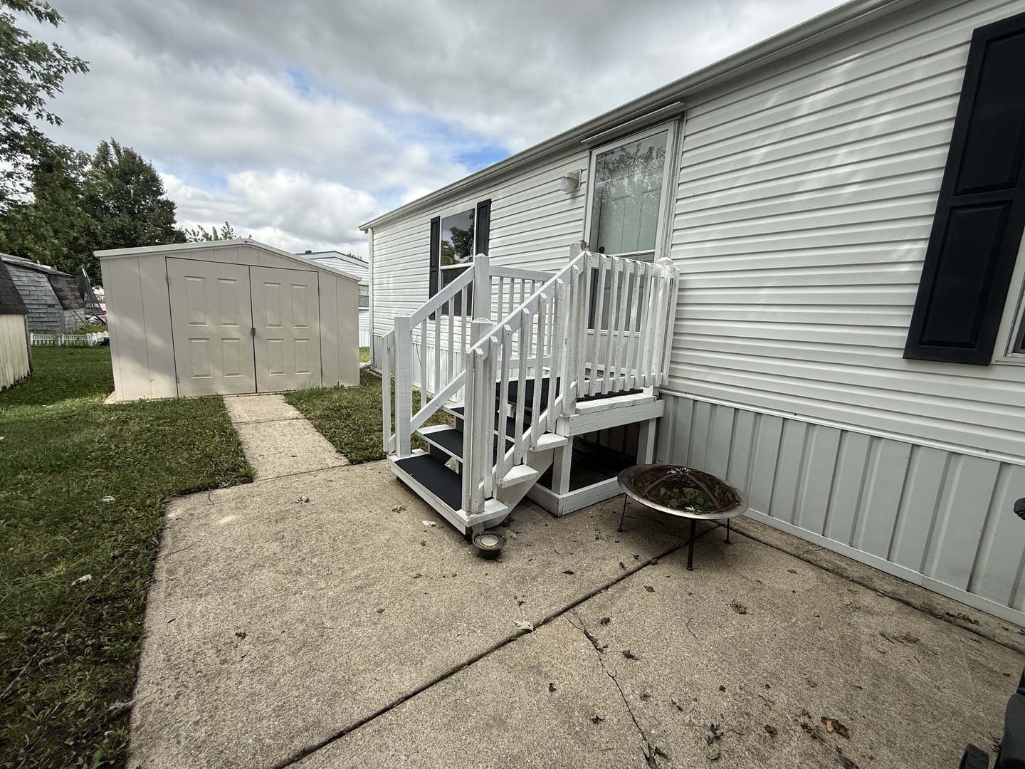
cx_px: 512
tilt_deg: -8.1
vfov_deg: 85.7
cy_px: 384
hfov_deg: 102.1
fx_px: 415
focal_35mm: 14
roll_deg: -2.5
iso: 50
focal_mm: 2.22
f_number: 2.2
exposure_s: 1/985
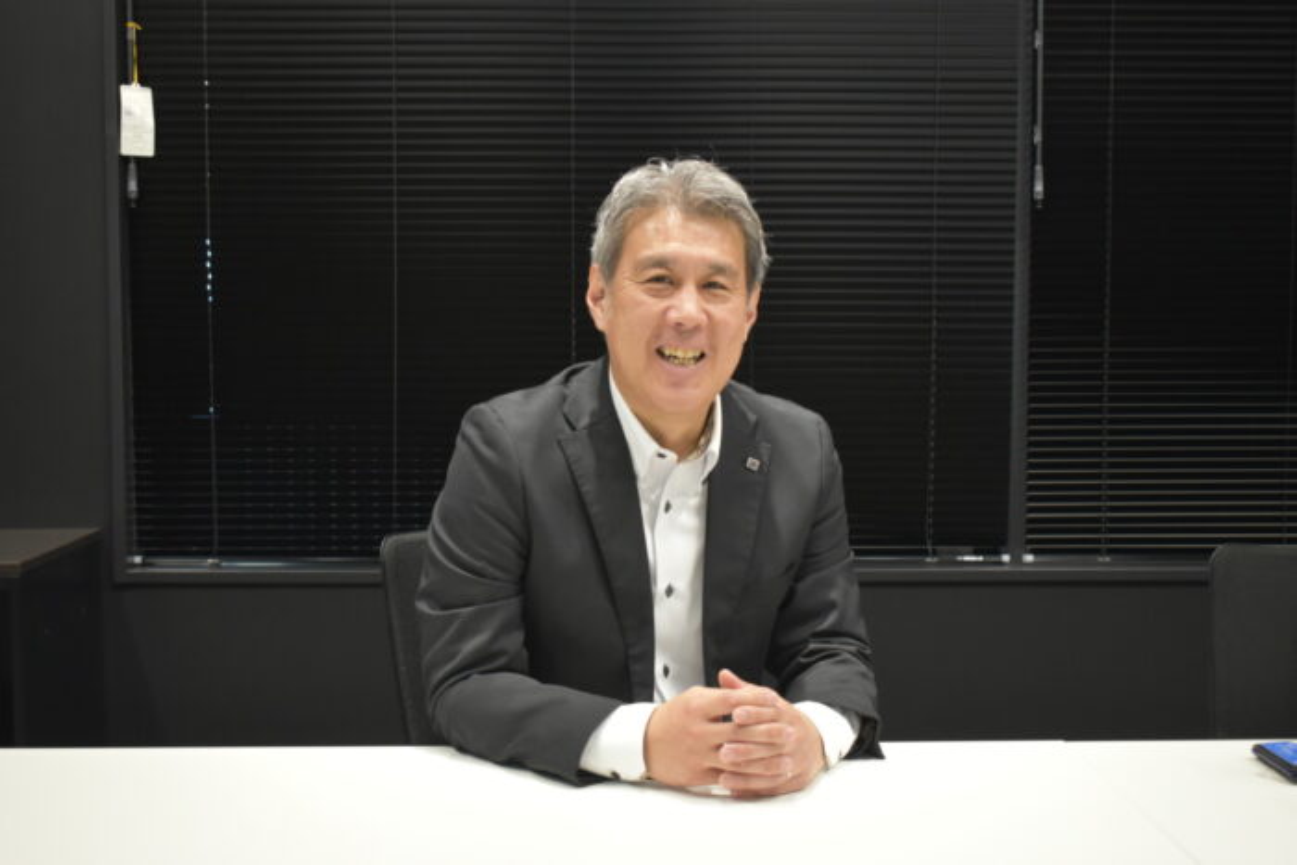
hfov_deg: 42.3
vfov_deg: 29.0
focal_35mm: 46
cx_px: 648
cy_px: 432
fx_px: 1676
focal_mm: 31
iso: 1400
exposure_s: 1/60
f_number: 4.2
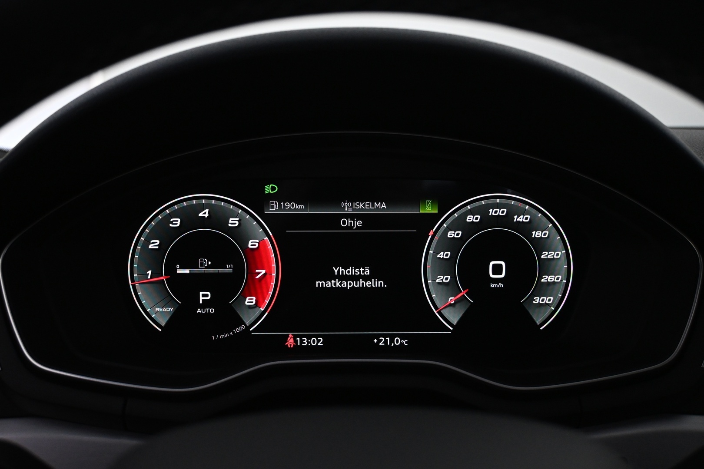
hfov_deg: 49.6
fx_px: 763
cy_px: 234
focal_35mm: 39
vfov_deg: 34.2
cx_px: 352
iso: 2200
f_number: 4.5
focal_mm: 26
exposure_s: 1/125
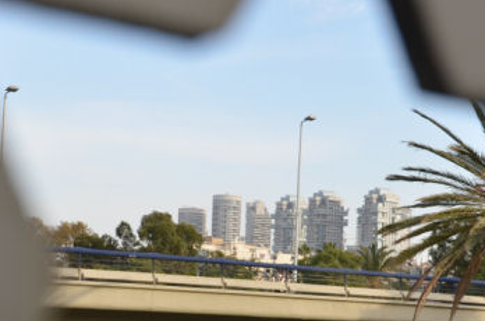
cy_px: 263
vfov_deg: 15.3
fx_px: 1182
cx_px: 280
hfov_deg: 23.2
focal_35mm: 88
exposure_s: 1/160
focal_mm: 24
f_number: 6.3
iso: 100
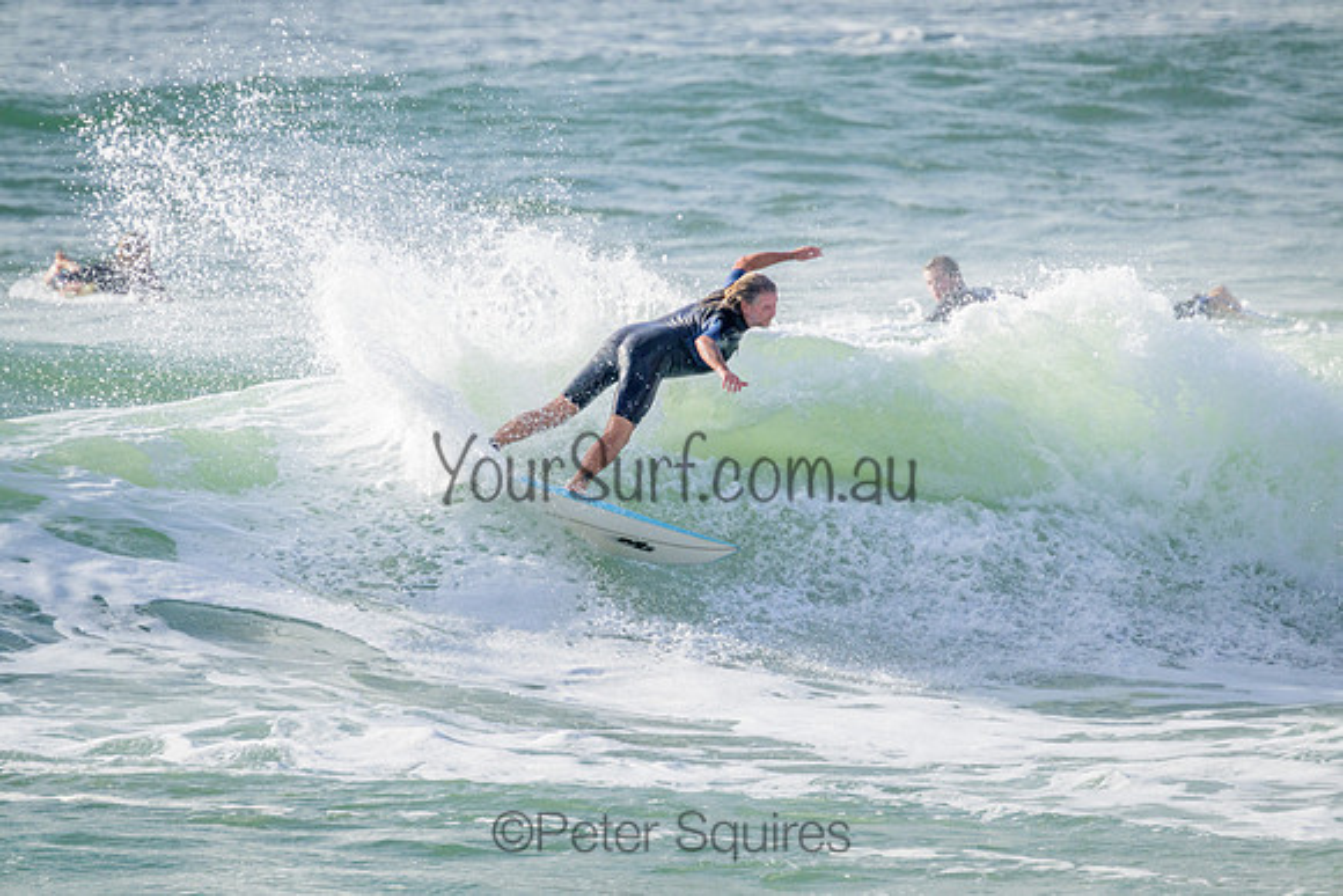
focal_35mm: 800
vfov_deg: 1.7
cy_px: 448
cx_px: 672
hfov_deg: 2.6
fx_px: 29850
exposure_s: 1/2000
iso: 900
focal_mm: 800
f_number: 11
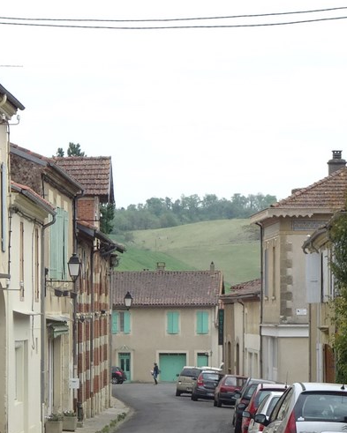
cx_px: 223
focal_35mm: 166
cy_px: 348
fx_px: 2130
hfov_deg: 9.3
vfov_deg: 11.6
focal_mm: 9.87
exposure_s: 1/250
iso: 80
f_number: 4.5
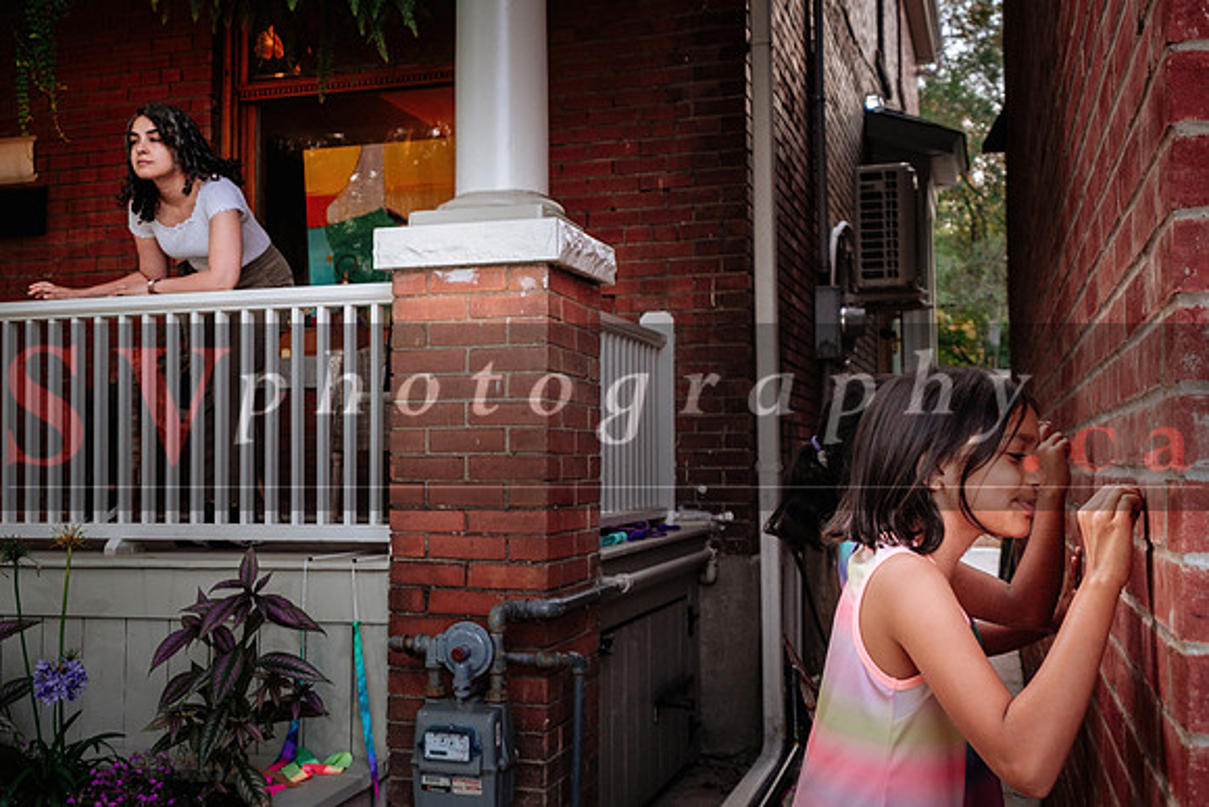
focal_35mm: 37
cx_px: 604
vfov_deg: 35.9
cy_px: 404
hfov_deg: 51.7
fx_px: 1246
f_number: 4
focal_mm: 24
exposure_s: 1/250
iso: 800
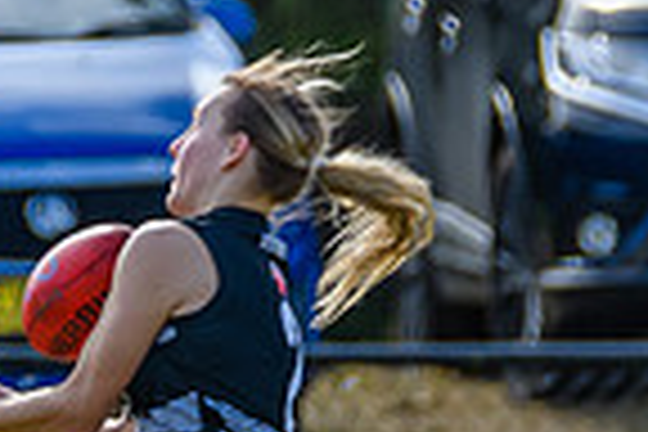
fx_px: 62815
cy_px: 474
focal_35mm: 3490
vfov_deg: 0.4
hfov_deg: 0.6
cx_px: -45
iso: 800
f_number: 6.3
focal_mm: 450
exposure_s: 1/1250
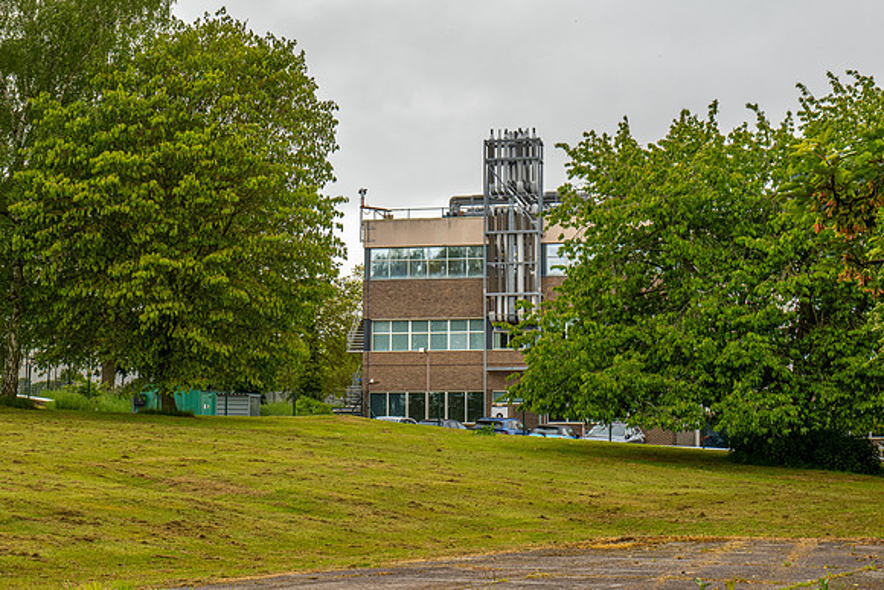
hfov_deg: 31.2
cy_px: 286
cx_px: 466
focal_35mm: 65
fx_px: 1585
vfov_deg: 21.1
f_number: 10
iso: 1250
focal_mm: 60
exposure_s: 1/500
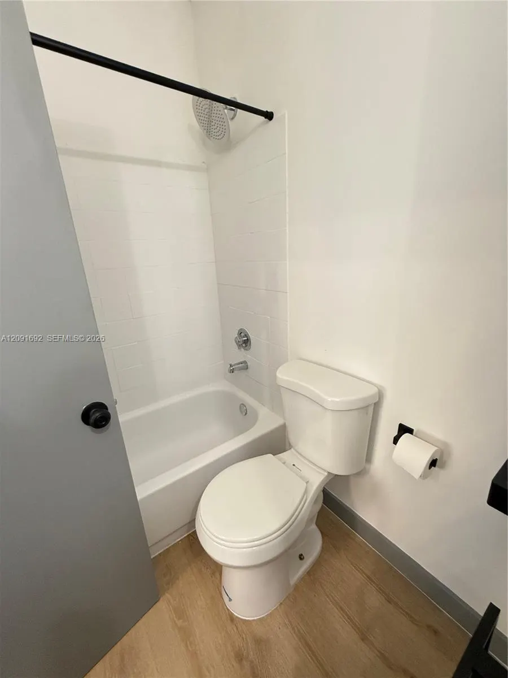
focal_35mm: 14
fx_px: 274
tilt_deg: -18.9
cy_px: 339
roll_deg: +2.6
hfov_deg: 85.7
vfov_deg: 102.1
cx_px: 254
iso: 250
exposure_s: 1/60
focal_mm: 2.22
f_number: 2.2
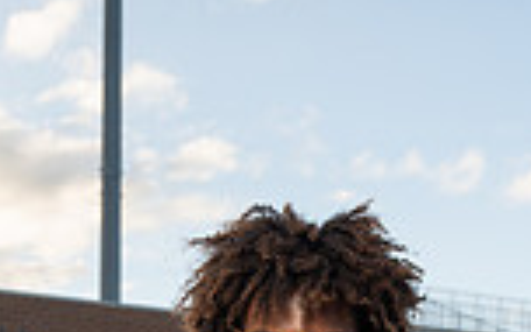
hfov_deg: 18.6
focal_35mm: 112
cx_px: 266
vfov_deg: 10.3
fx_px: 1621
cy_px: 776
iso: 320
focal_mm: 37
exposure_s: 1/250
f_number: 6.3
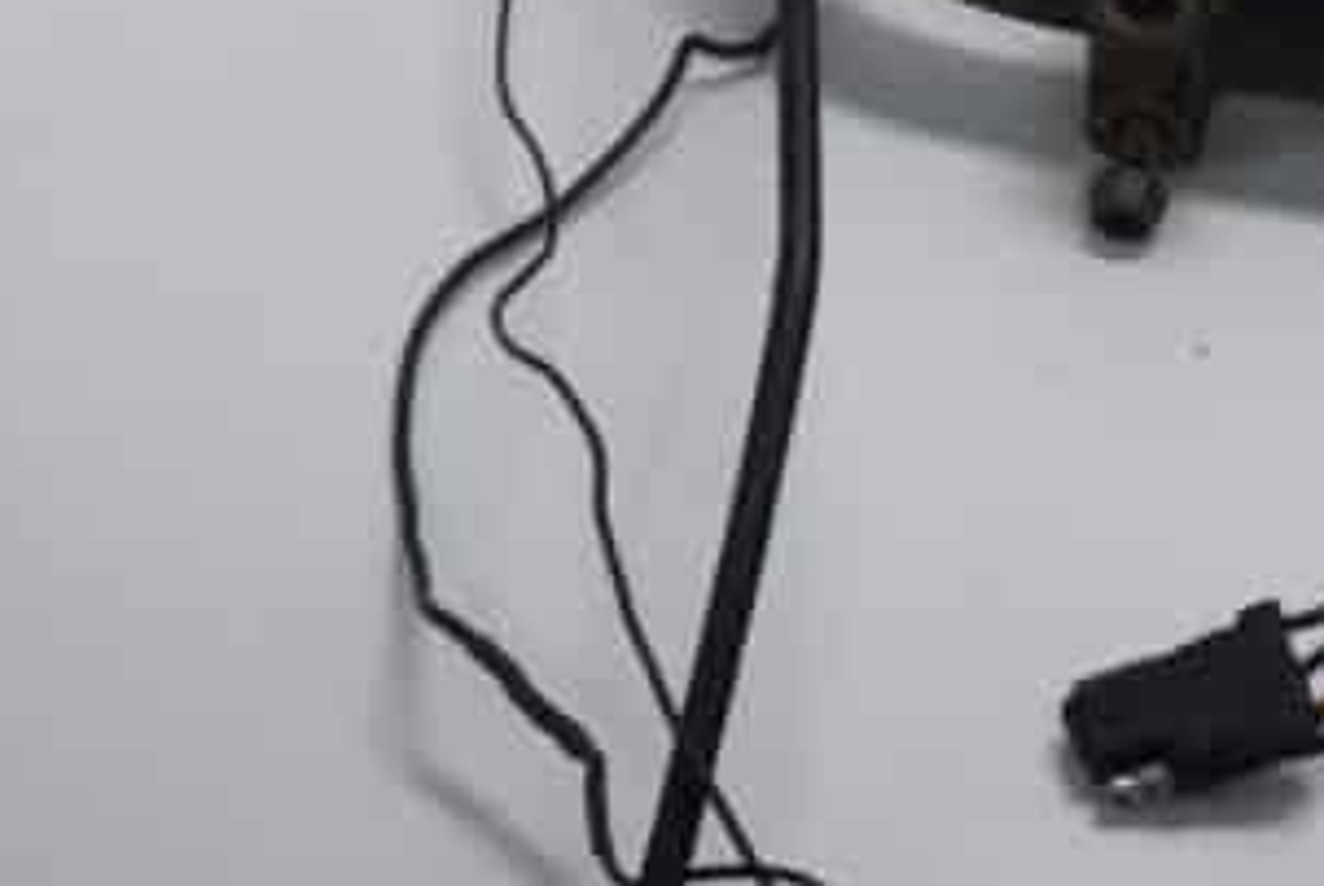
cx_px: 1315
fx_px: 3928
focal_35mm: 107
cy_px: -243
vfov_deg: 12.5
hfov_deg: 18.6
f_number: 4
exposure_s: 1/60
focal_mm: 21
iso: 100
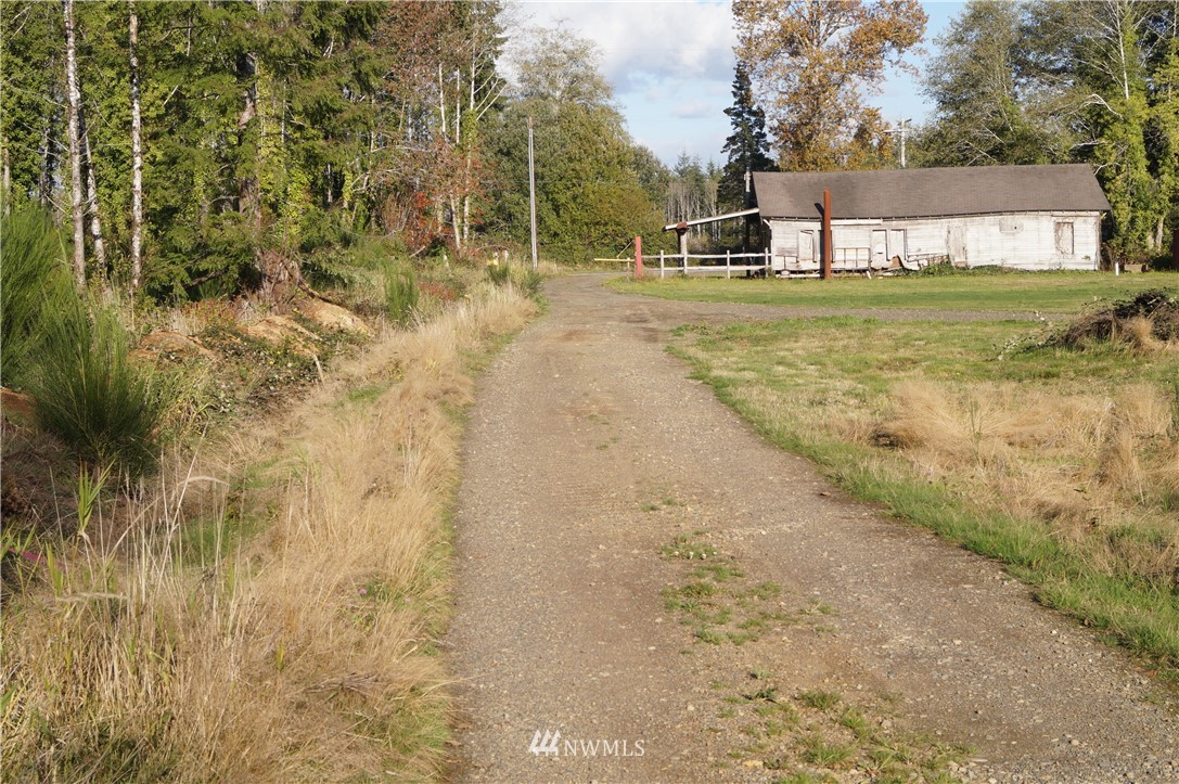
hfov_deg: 37.9
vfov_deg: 25.7
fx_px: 1718
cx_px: 590
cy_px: 392
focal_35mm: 52
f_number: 10
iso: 100
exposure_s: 1/160
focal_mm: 35
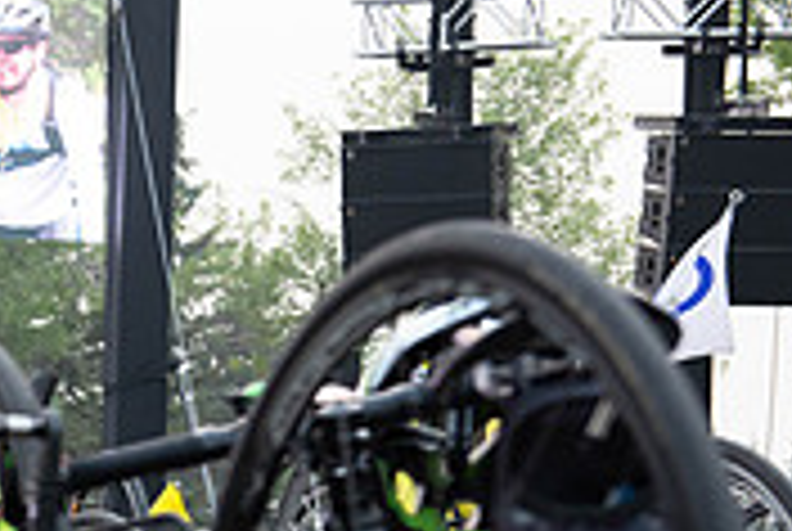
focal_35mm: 158
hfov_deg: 12.3
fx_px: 3482
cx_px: -436
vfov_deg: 8.6
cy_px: 619
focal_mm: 48
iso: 640
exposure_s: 1/125
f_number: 4.5
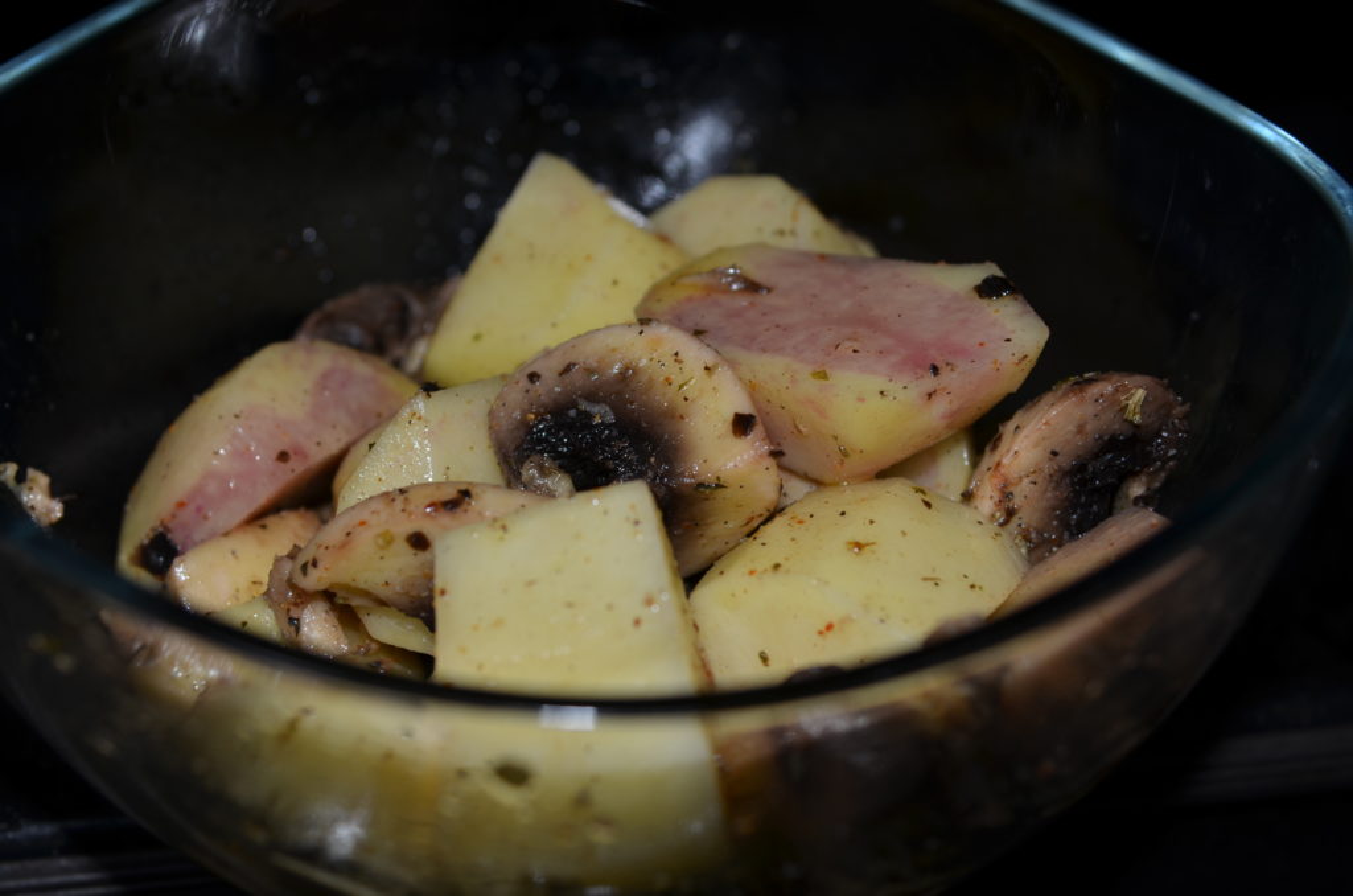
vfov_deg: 19.6
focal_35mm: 69
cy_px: 448
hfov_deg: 29.3
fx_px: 2588
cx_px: 676
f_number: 4
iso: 160
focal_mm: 46
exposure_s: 1/60
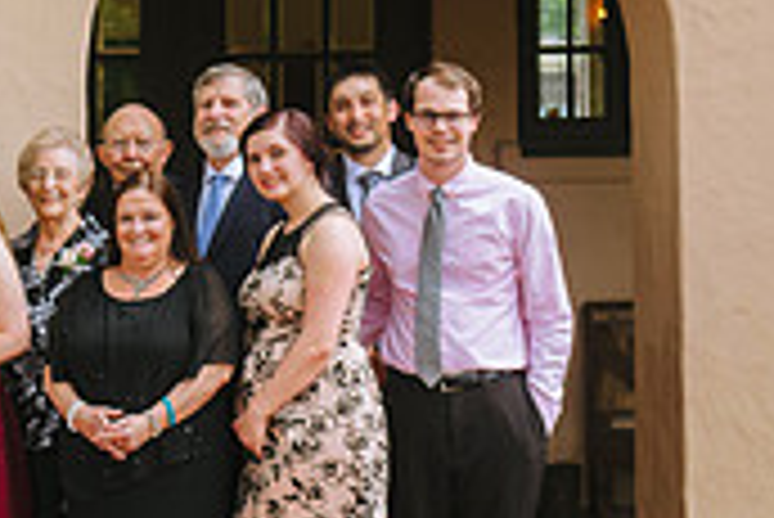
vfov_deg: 8.9
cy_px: 200
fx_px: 3335
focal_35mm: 155
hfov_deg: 12.6
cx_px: -383
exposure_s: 1/320
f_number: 4
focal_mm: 45
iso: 250
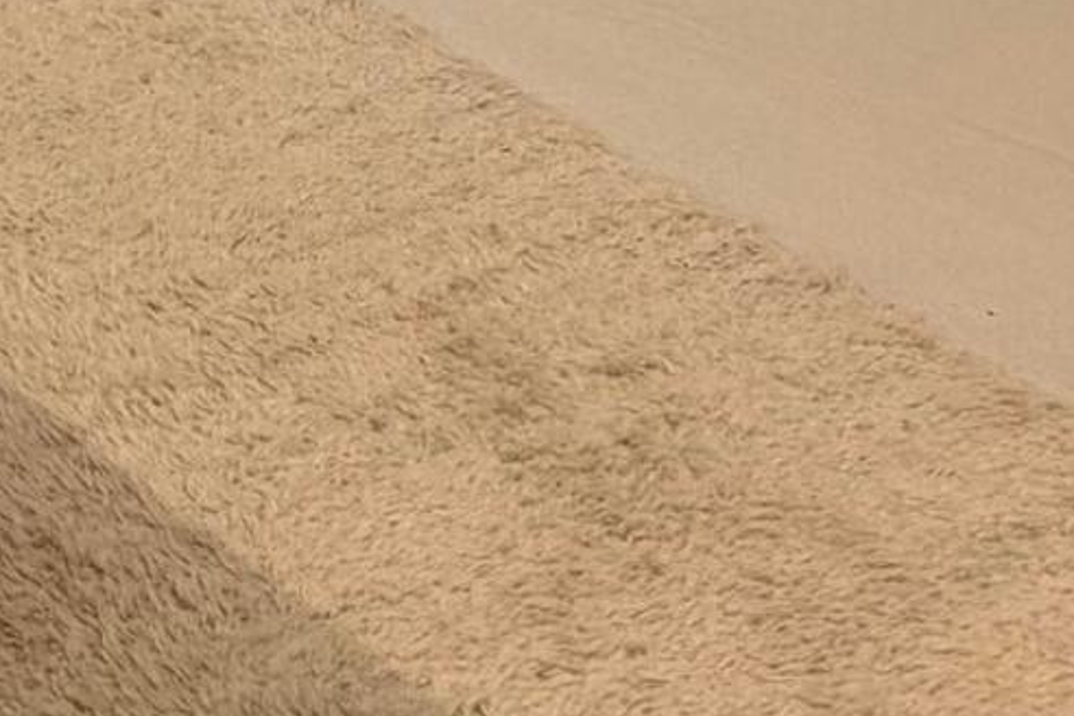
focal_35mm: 146
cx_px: -1993
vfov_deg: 7.8
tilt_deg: -13.5
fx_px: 4355
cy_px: -1635
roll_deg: +0.8
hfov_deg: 10.6
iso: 64
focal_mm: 6.76
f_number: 1.78
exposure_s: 1/172
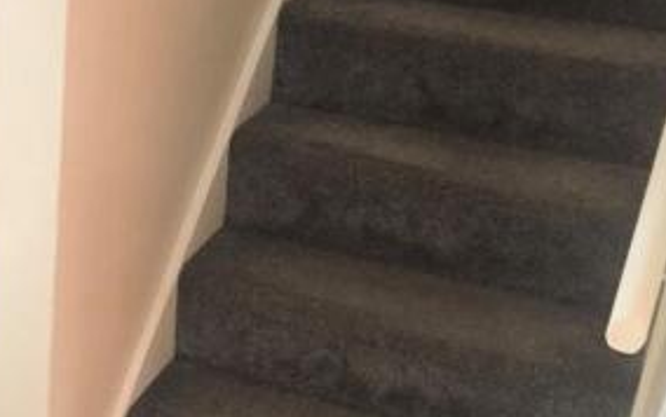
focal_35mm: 63
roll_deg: -3.2
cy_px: 336
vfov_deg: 20.4
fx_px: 1144
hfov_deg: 31.2
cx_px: 93
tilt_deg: -29.2
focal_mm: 4.15
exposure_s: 1/33
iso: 320
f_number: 2.2
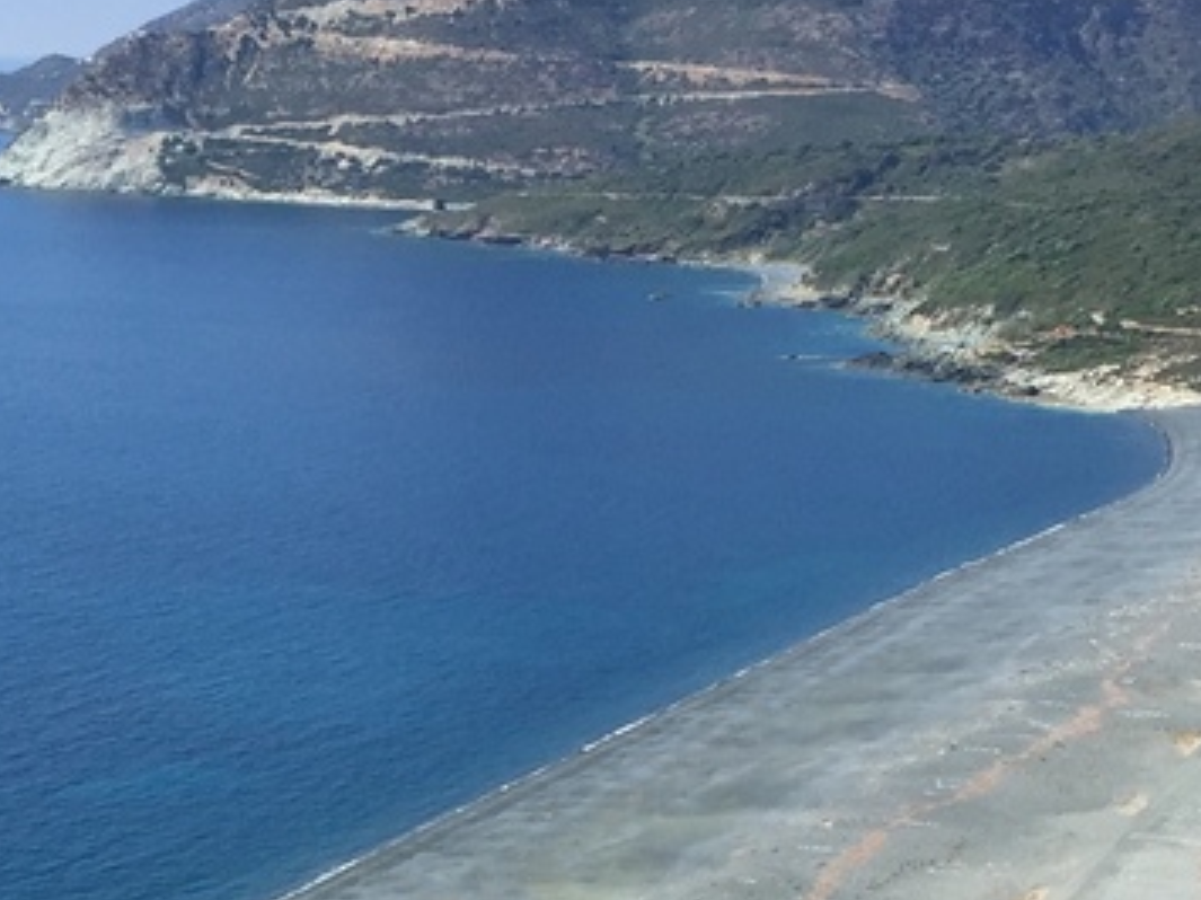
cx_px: 152
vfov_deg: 14.6
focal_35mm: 98
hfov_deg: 19.7
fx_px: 3399
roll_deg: -3.0
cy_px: 1103
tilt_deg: -16.2
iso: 32
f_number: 2.2
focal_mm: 4.15
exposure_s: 1/1980
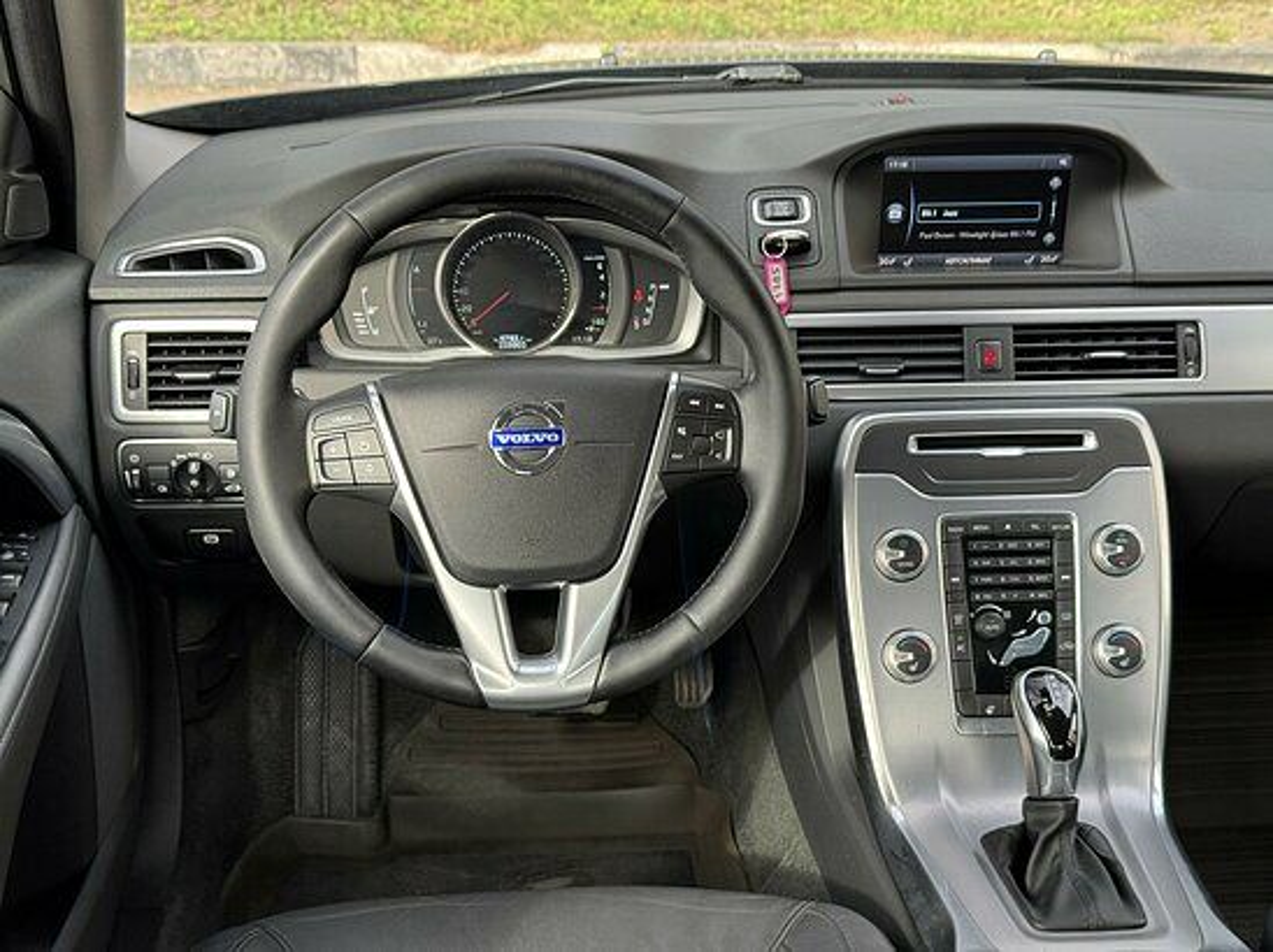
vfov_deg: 30.2
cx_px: 636
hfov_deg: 39.7
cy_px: 476
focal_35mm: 48
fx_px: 1764
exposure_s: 1/101
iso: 100
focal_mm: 6.76
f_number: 1.78
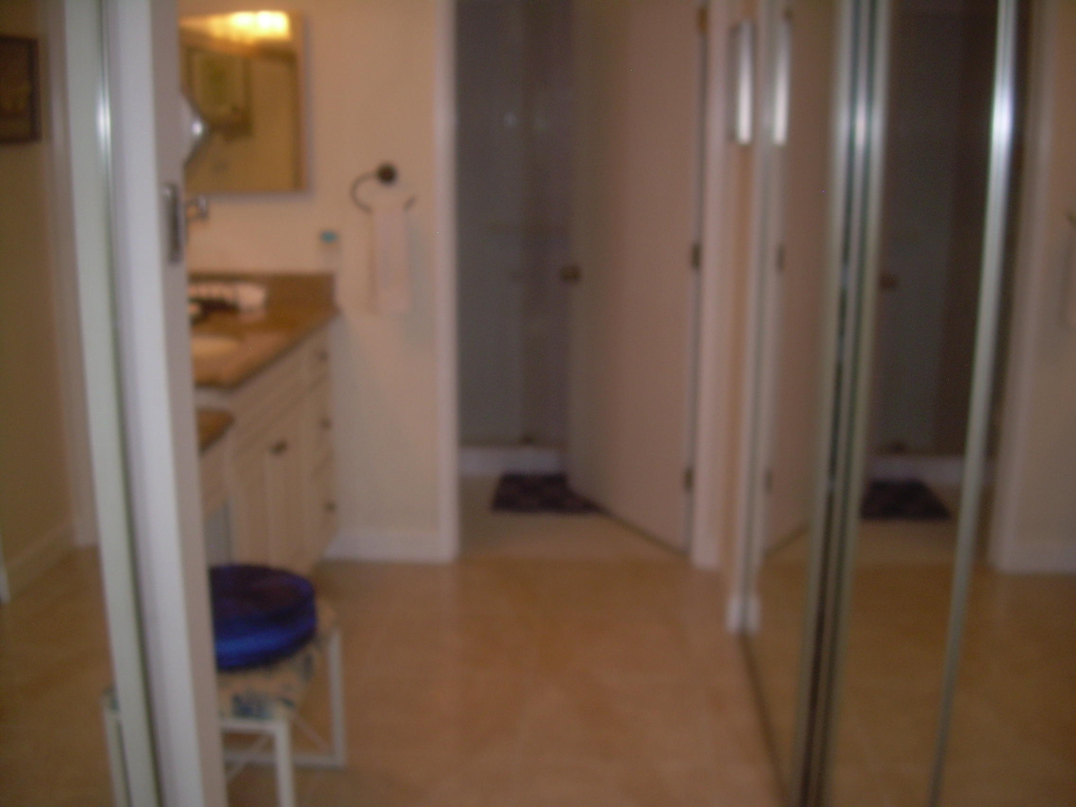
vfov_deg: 37.7
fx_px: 1181
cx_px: 538
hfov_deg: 49.0
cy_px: 404
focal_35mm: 38
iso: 50
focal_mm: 6.3
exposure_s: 1/60
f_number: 2.8
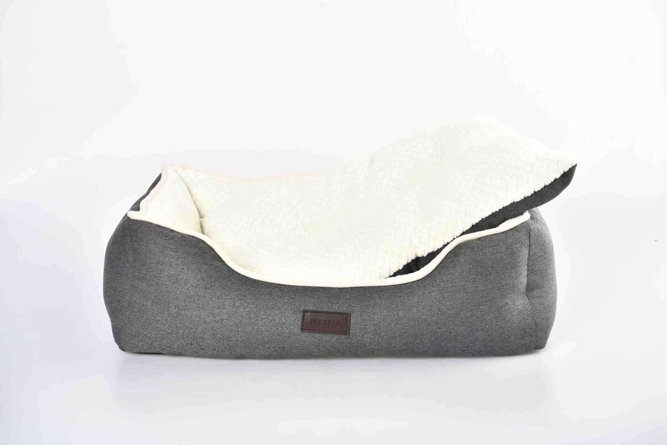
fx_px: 1297
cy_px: 222
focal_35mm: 70
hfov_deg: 28.8
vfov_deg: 19.5
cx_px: 334
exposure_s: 1/125
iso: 320
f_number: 9
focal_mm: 70
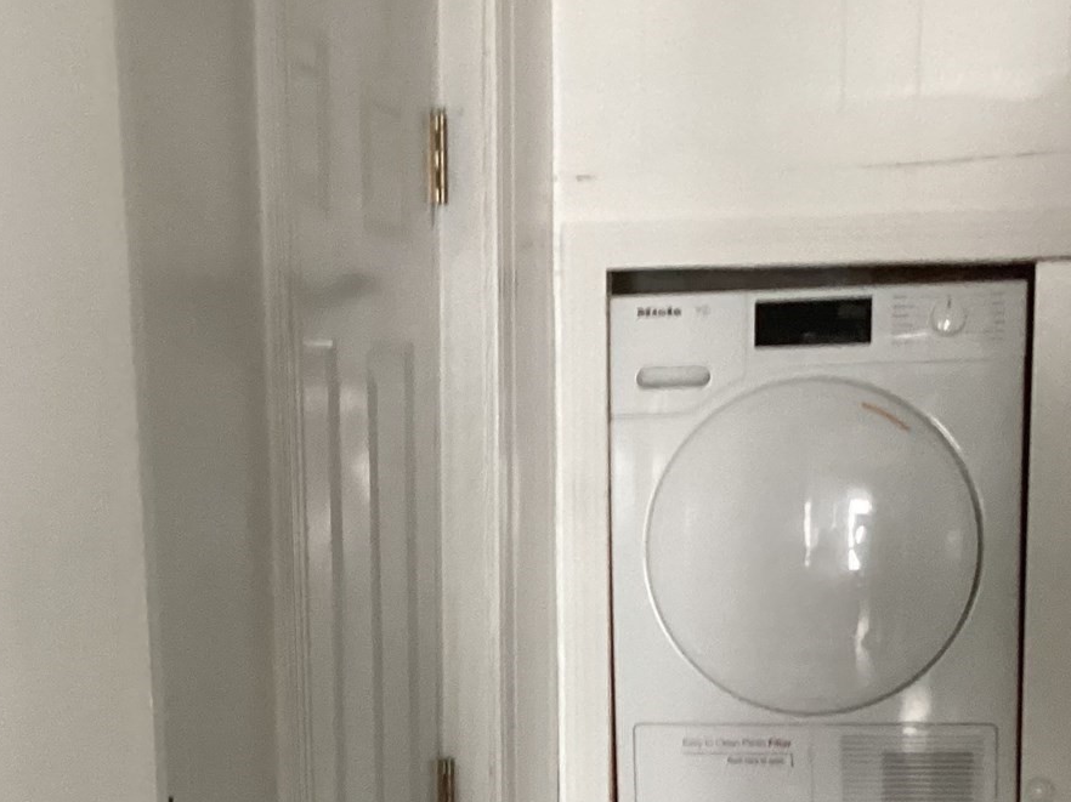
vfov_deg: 19.8
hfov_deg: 27.0
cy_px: 813
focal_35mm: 72
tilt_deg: -6.2
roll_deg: -2.4
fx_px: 2227
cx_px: 546
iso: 400
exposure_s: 1/60
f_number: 2.4
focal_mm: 3.3
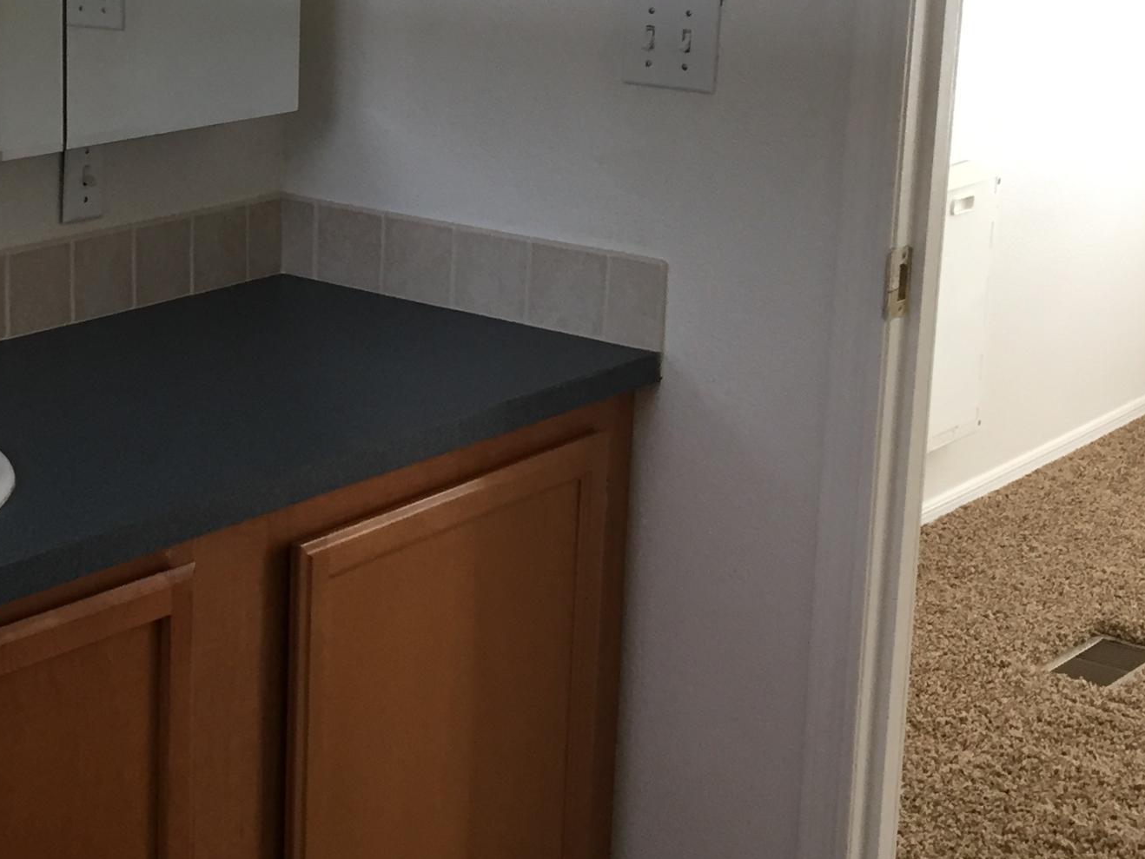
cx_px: -2
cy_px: 261
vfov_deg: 22.1
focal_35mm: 66
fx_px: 2183
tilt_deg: -12.1
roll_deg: -0.2
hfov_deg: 27.7
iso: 80
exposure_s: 1/30
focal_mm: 4.15
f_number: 2.2
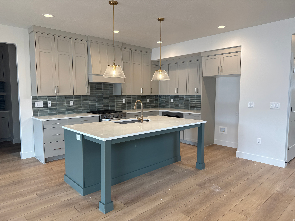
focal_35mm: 24
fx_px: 205
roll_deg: +0.3
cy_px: 110
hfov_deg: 71.6
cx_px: 148
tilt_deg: -5.2
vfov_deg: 56.8
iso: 160
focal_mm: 6.76
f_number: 1.78
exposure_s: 1/173
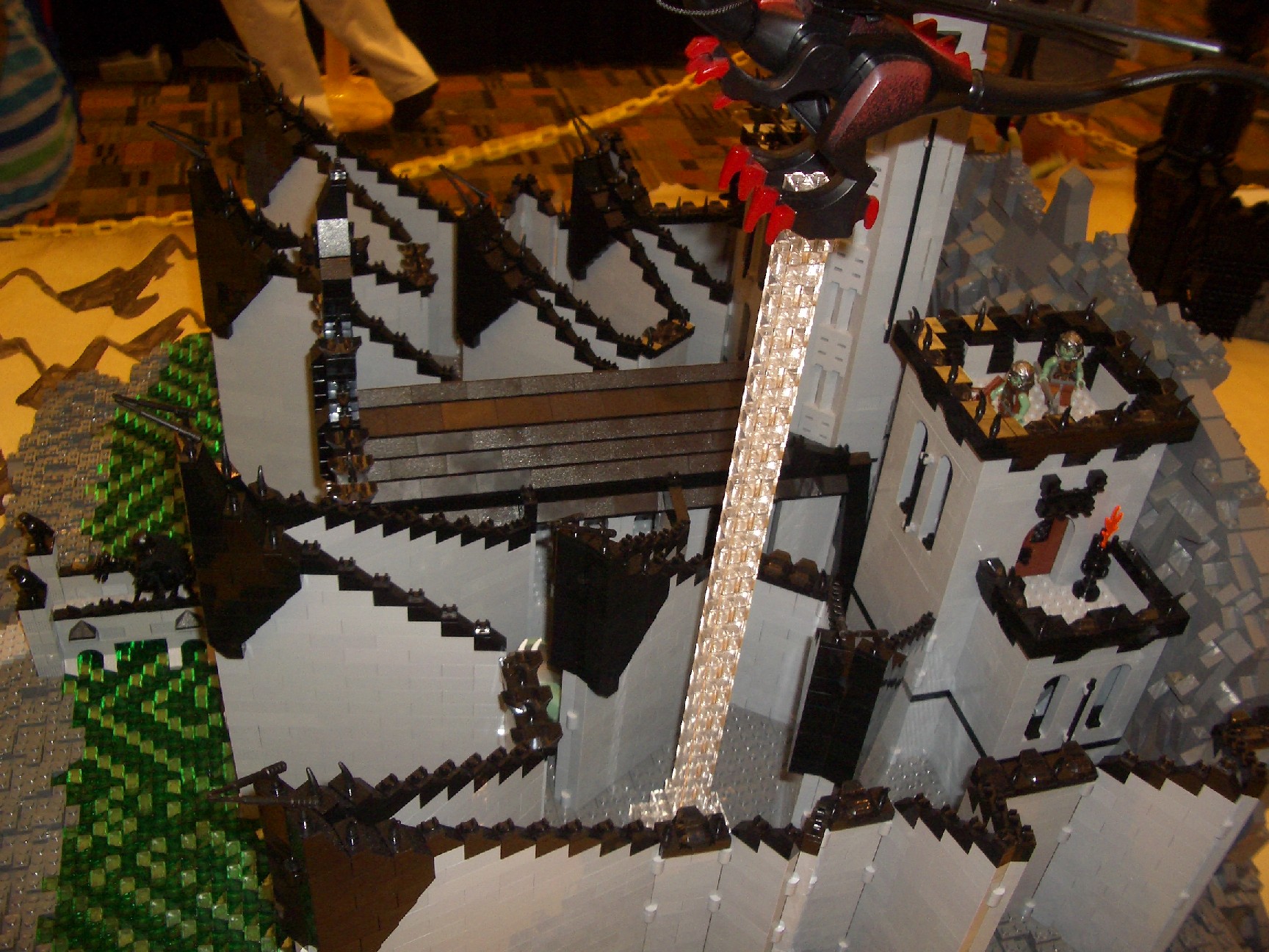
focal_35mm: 35
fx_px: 1283
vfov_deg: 40.7
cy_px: 476
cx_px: 634
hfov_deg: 52.6
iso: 100
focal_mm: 5.8
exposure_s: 1/60
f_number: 2.6
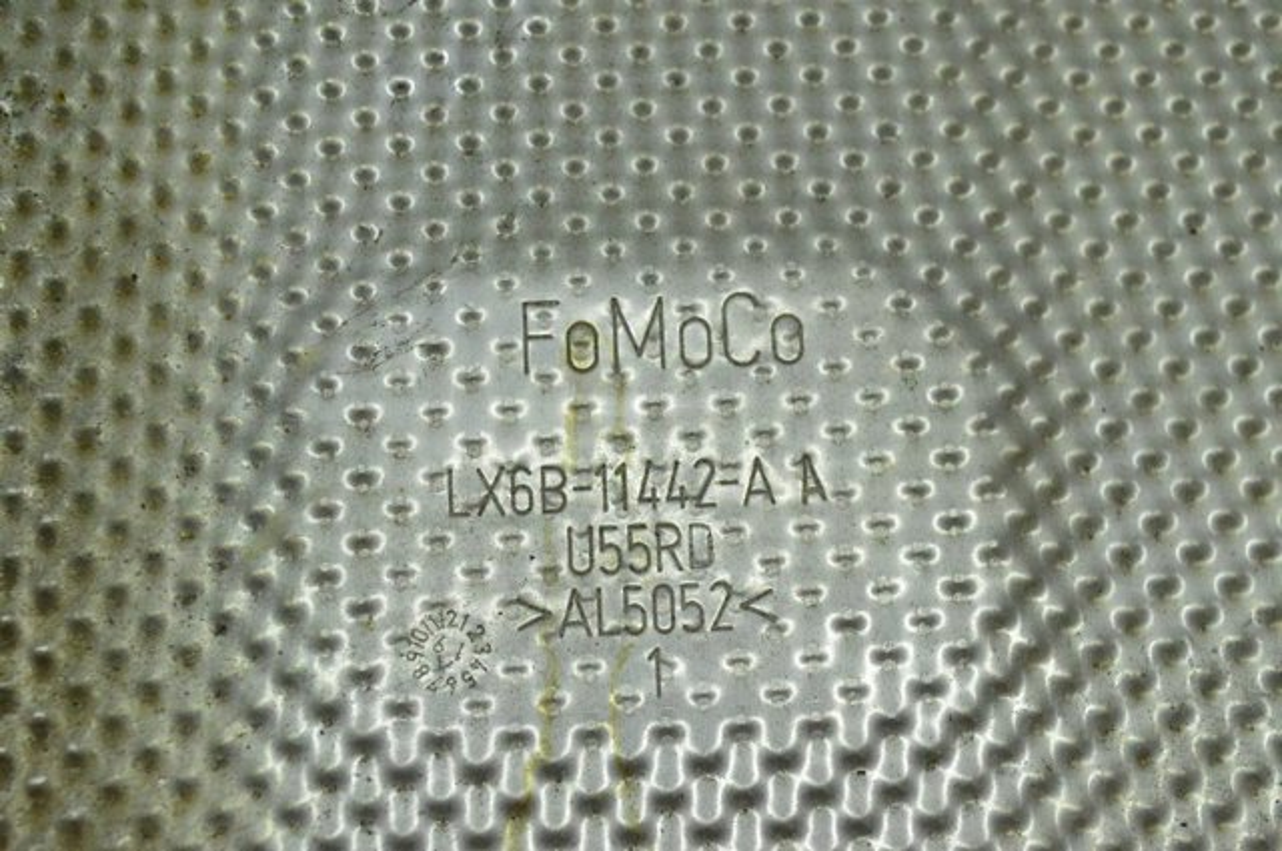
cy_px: 426
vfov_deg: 22.6
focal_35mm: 60
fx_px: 2134
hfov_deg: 33.4
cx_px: 641
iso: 6400
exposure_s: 1/800
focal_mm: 40
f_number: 6.3
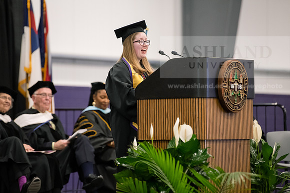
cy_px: 96
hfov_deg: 10.3
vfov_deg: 6.9
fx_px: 1611
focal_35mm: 200
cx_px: 145
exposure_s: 1/200
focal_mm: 200
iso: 3200
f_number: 3.5
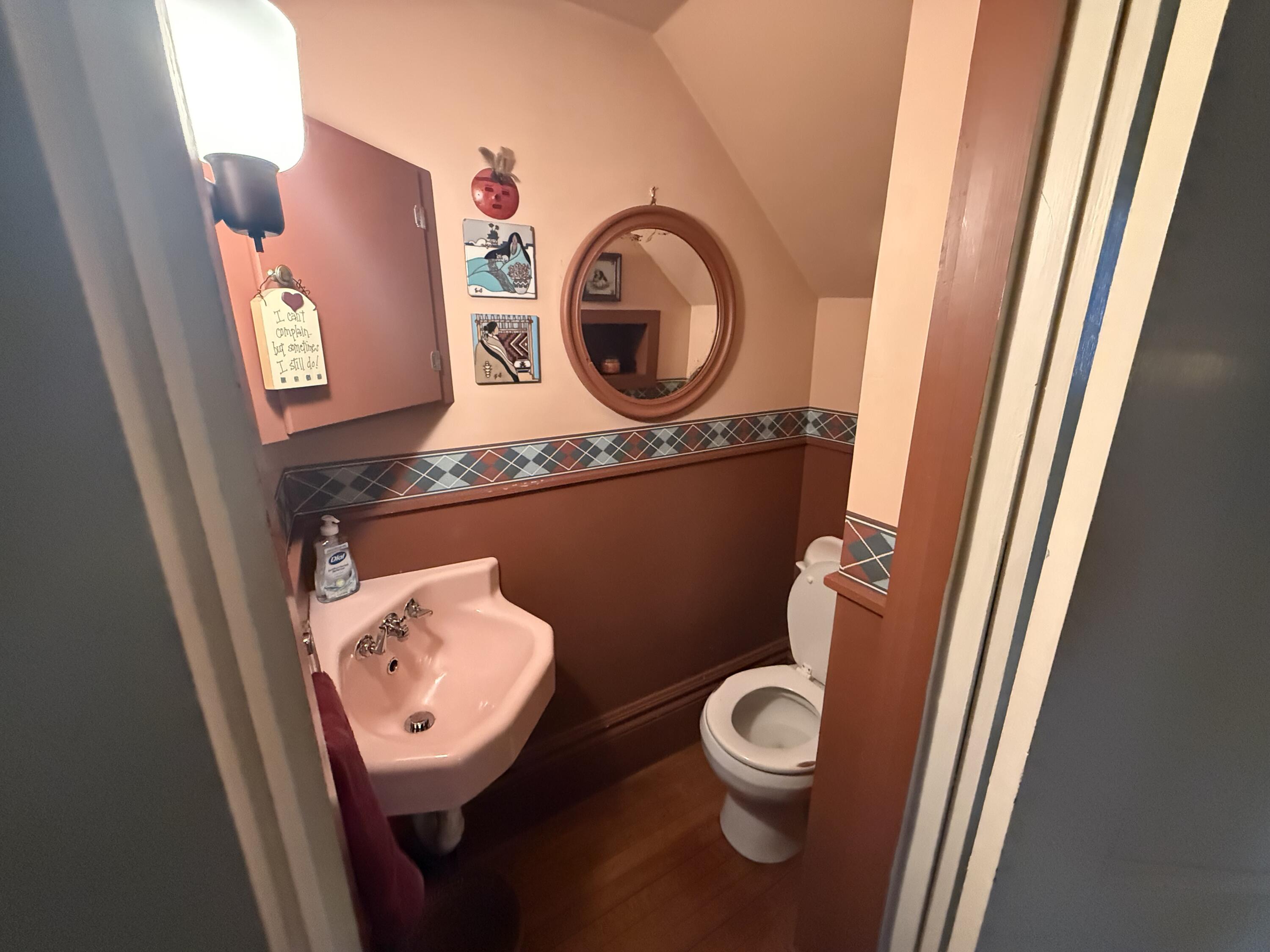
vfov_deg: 85.7
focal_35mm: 14
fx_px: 514
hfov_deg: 102.1
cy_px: 476
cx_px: 635
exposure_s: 1/60
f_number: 2.2
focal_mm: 2.22
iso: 1250
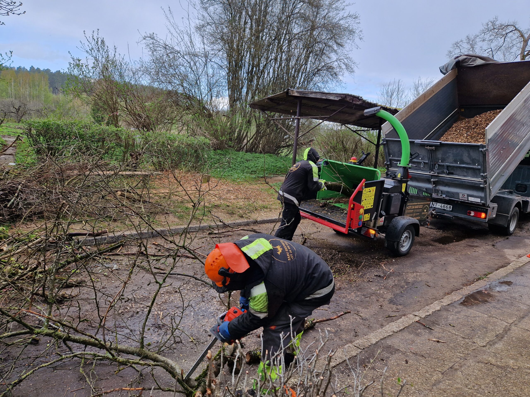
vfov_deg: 58.9
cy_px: 198
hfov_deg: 73.9
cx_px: 265
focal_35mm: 23
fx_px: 352
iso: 50
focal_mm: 5.4
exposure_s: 1/180
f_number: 1.8
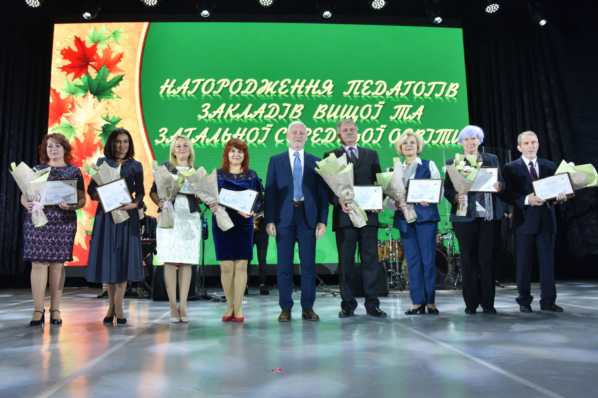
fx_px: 399
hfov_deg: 73.8
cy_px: 199
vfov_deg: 53.1
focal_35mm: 24
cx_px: 299
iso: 1250
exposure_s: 1/200
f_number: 5
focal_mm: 24
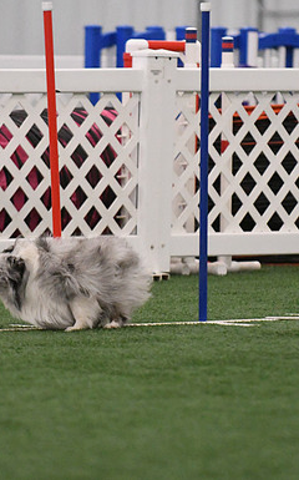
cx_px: 115
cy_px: 240
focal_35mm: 461
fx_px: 6022
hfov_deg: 2.8
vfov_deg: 4.6
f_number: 3.2
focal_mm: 200
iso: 10000
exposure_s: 1/640
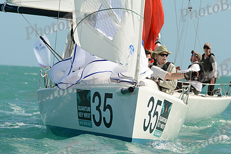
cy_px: 47
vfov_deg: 4.3
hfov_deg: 6.5
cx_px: 147
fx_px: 2039
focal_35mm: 318
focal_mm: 200
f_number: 6.3
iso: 200
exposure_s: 1/1000
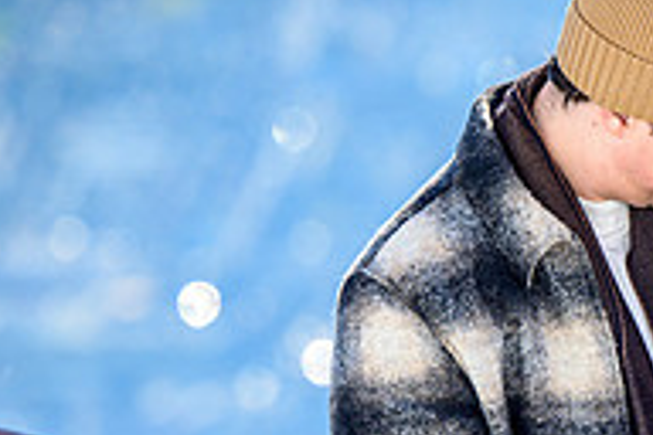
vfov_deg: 3.5
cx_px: 714
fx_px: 7128
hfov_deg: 5.2
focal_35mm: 393
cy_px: 500
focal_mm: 130
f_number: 3.2
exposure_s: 1/800
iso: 100
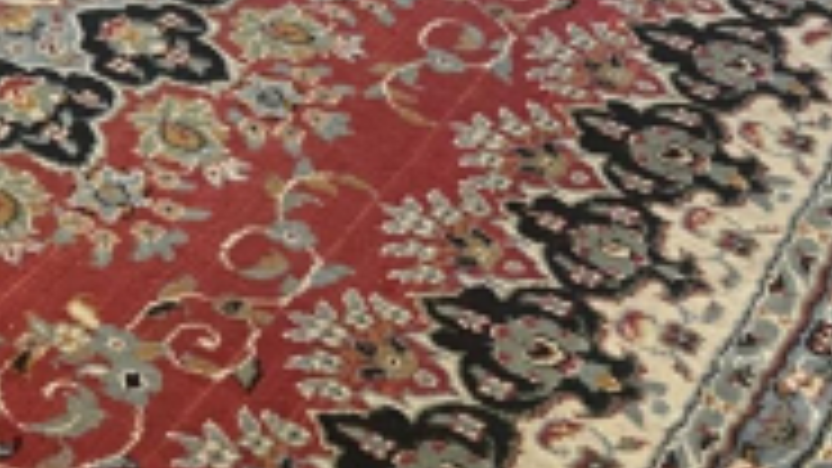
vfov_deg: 9.6
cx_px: 112
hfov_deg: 20.6
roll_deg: -0.5
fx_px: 2250
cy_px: -862
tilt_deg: -12.6
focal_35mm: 102
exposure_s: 1/60
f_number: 1.6
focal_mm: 4.2
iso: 125
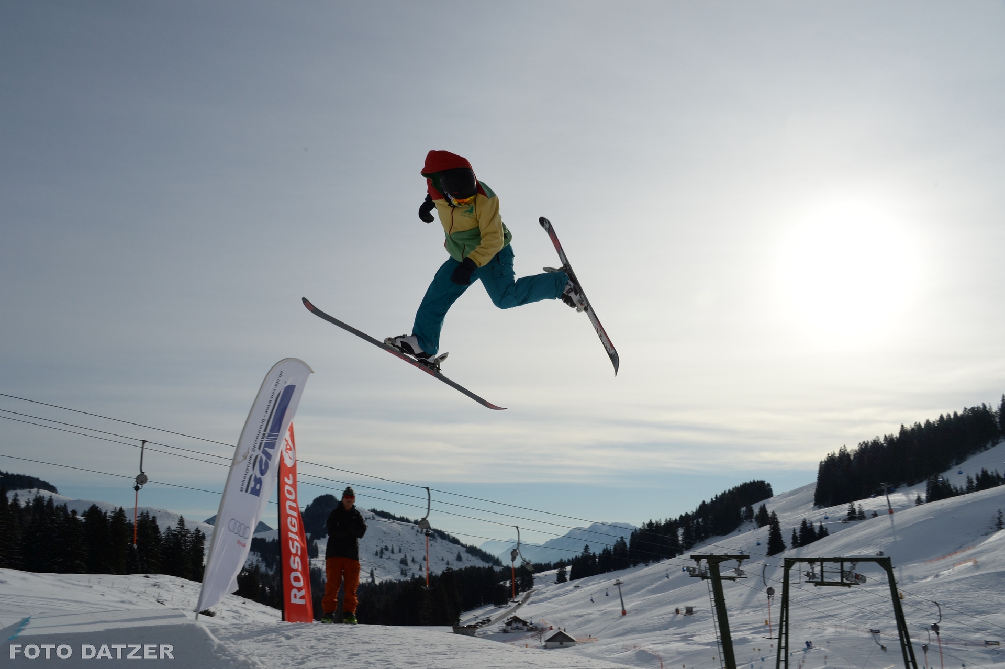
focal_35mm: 32
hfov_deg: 58.7
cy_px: 334
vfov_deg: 41.1
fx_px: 893
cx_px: 502
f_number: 14
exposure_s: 1/800
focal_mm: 32
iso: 320
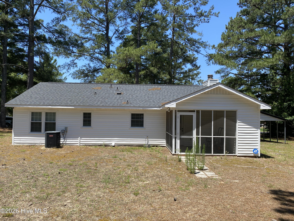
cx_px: 147
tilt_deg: -0.2
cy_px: 110
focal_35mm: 26
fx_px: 221
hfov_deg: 67.3
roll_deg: -0.3
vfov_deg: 53.1
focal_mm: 4.25
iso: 32
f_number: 1.8
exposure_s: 1/1701
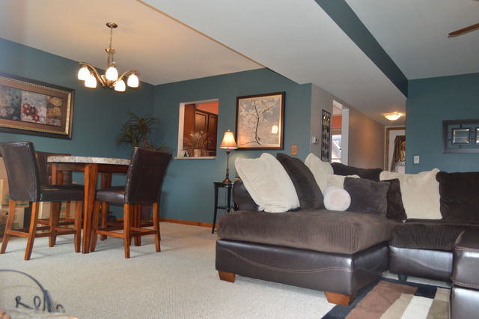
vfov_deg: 47.9
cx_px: 240
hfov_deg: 67.4
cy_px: 160
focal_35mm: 27
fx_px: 359
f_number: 4
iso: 400
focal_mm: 18
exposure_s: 1/80
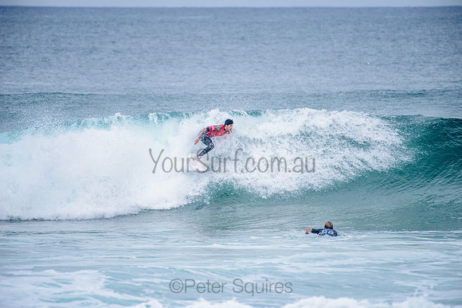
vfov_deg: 2.8
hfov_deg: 4.1
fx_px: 6418
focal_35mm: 500
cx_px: 231
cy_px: 154
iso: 280
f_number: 5.6
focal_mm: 500
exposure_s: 1/2000
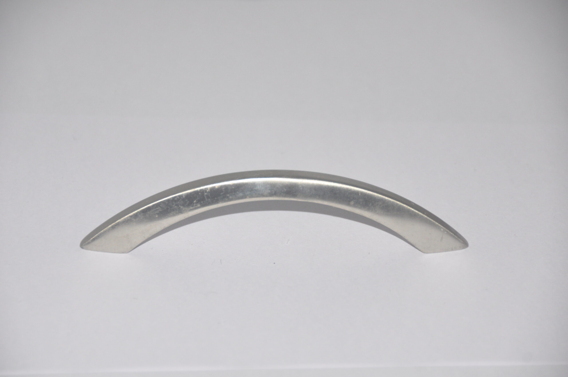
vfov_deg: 6.1
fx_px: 3545
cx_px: 284
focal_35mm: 225
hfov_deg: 9.2
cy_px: 188
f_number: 5.6
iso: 1250
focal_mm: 150
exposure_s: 1/60
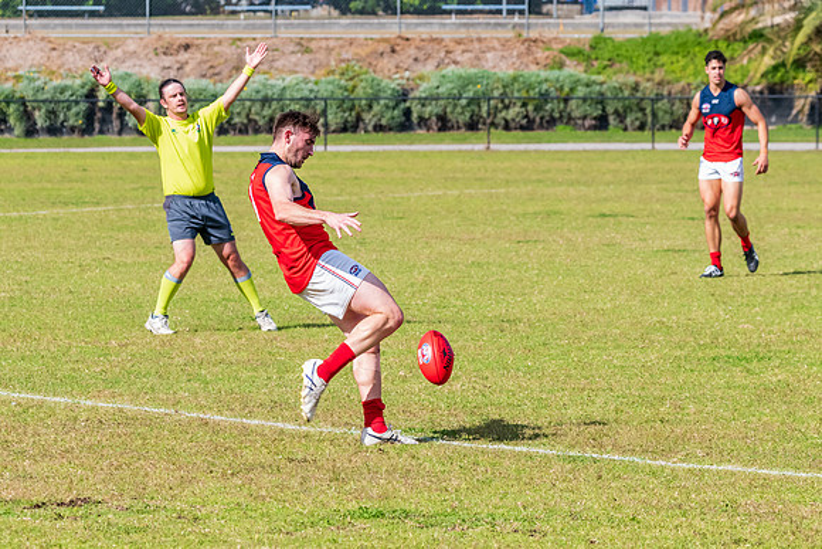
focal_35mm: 289
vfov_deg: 4.8
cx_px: 363
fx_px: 6610
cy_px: 260
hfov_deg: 7.1
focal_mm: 200
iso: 1250
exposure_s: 1/1600
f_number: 11
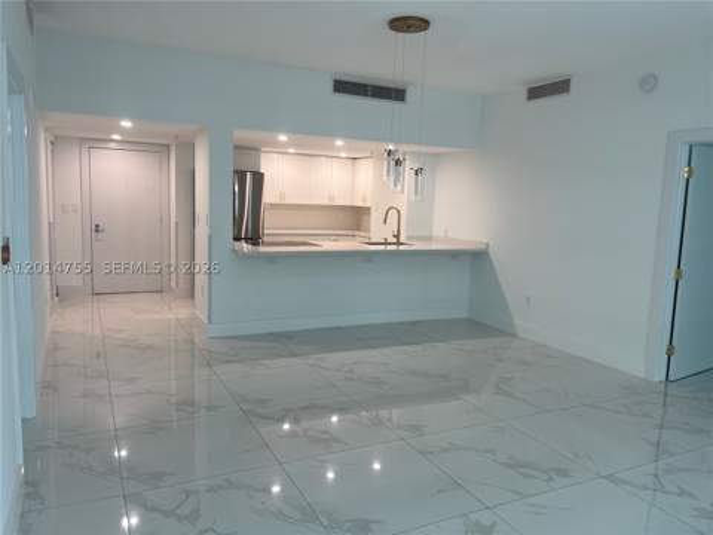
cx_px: 356
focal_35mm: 26
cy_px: 268
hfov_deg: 67.3
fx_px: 536
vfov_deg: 53.1
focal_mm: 5.1
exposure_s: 1/120
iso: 80
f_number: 1.6
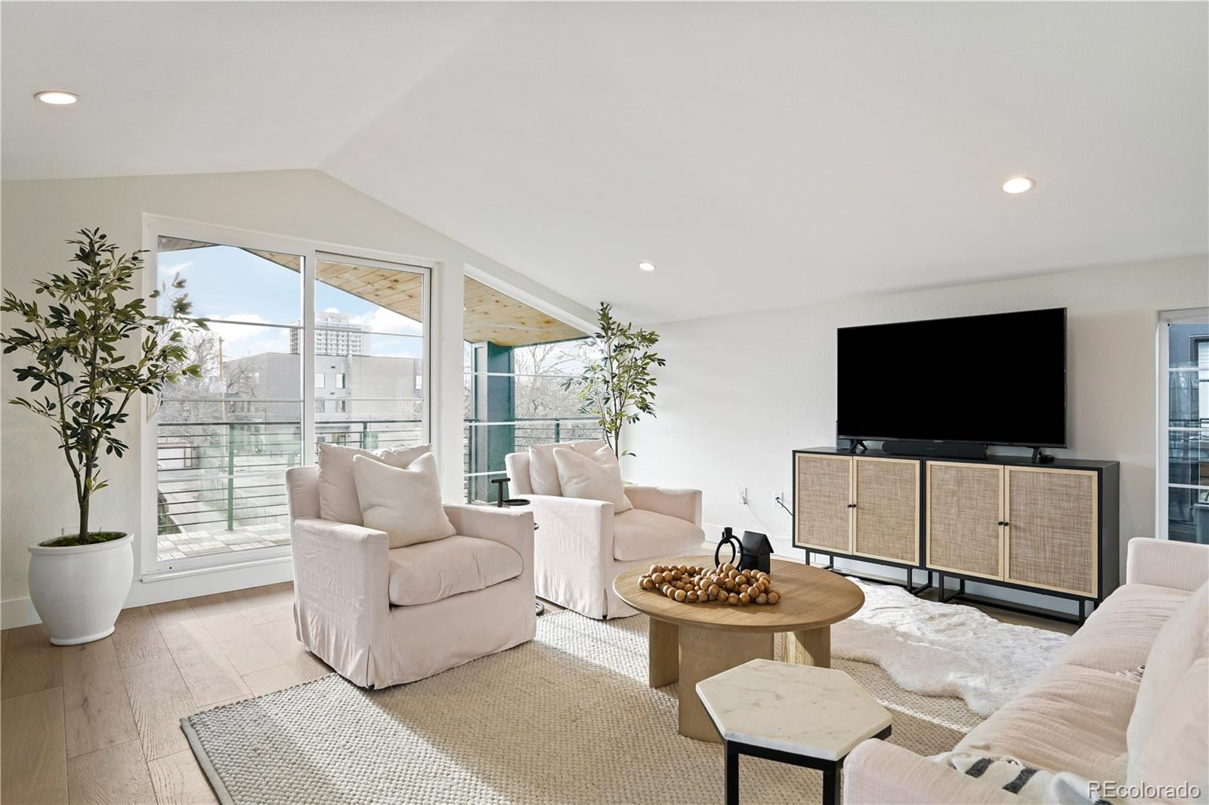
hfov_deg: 86.9
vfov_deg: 64.5
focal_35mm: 19
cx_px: 604
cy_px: 402
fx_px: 638
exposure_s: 1/3
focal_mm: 19
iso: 100
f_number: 9
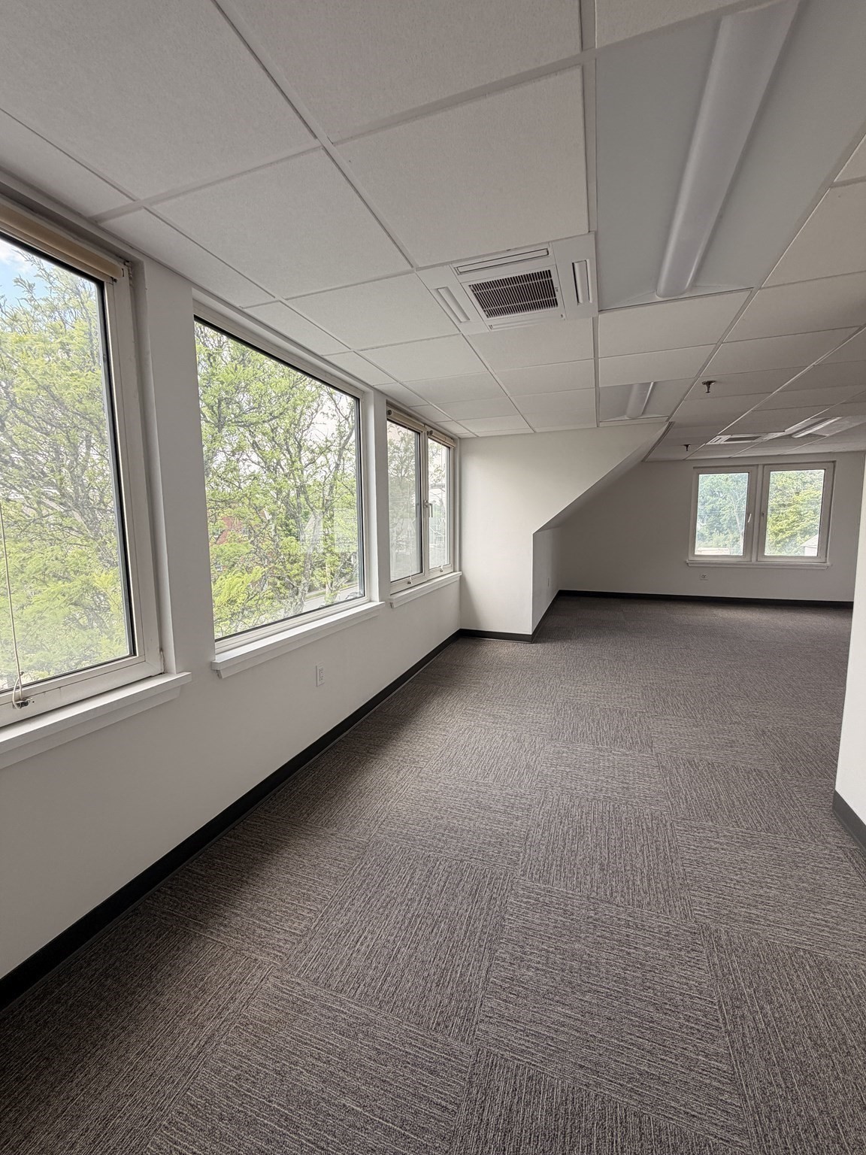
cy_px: 578
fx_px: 467
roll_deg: +0.6
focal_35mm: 14
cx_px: 433
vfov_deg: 102.1
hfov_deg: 85.7
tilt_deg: -5.9
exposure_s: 1/155
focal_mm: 2.22
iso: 40
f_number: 2.2
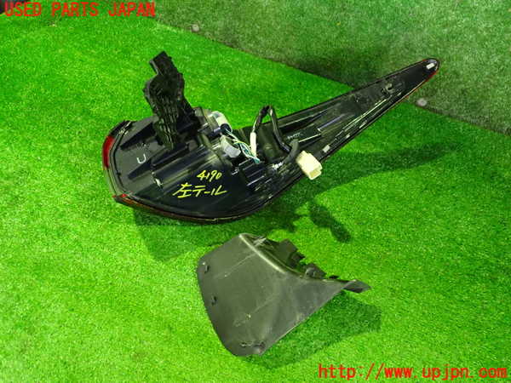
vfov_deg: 46.8
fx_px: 443
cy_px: 192
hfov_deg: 60.0
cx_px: 256
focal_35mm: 30
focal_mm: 5.4
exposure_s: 1/15
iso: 800
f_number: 2.3
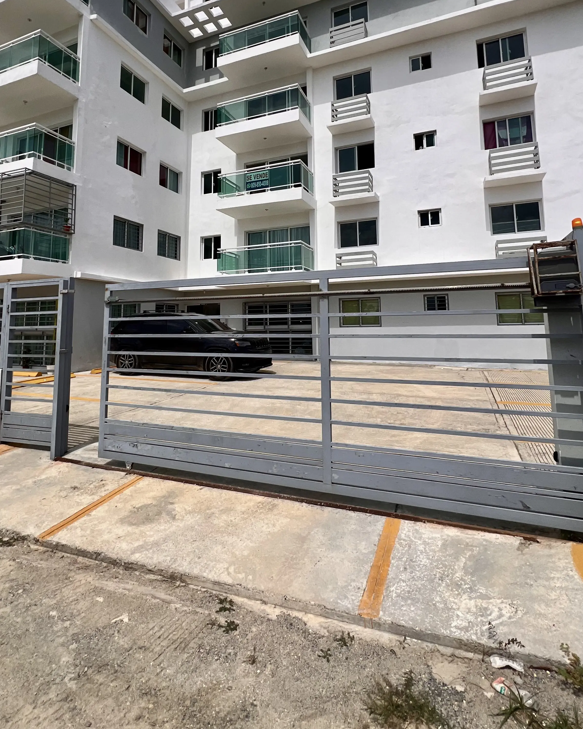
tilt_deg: +7.6
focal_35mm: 18
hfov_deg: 73.8
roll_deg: +0.6
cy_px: 277
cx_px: 279
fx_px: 388
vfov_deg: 84.8
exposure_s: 1/3774
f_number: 1.8
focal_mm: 1.57
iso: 32
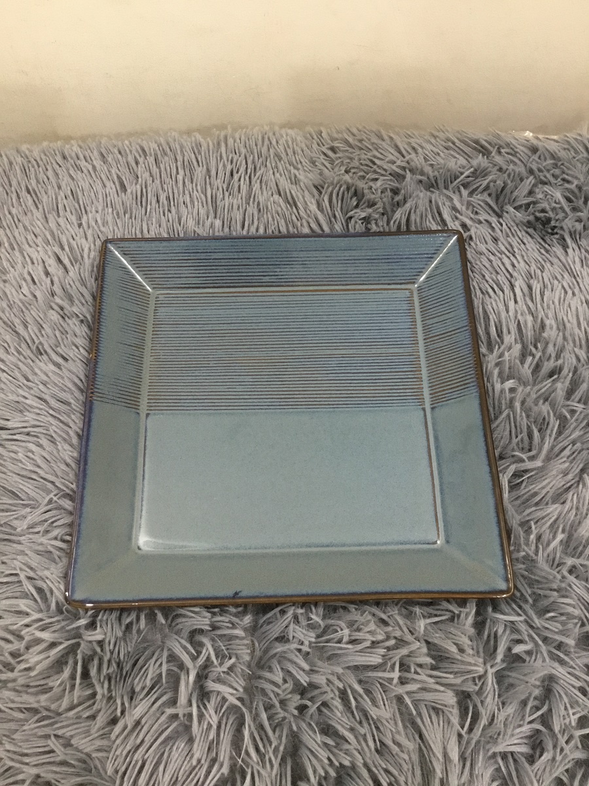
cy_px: 393
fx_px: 703
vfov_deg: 58.4
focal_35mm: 31
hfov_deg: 45.4
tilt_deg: -65.3
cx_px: 294
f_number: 2.4
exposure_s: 1/33
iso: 160
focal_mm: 3.3
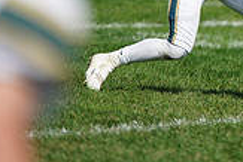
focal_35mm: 1070
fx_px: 7229
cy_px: -108
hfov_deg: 1.9
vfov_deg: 1.3
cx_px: 338
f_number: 2.8
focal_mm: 300
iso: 400
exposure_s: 1/8000
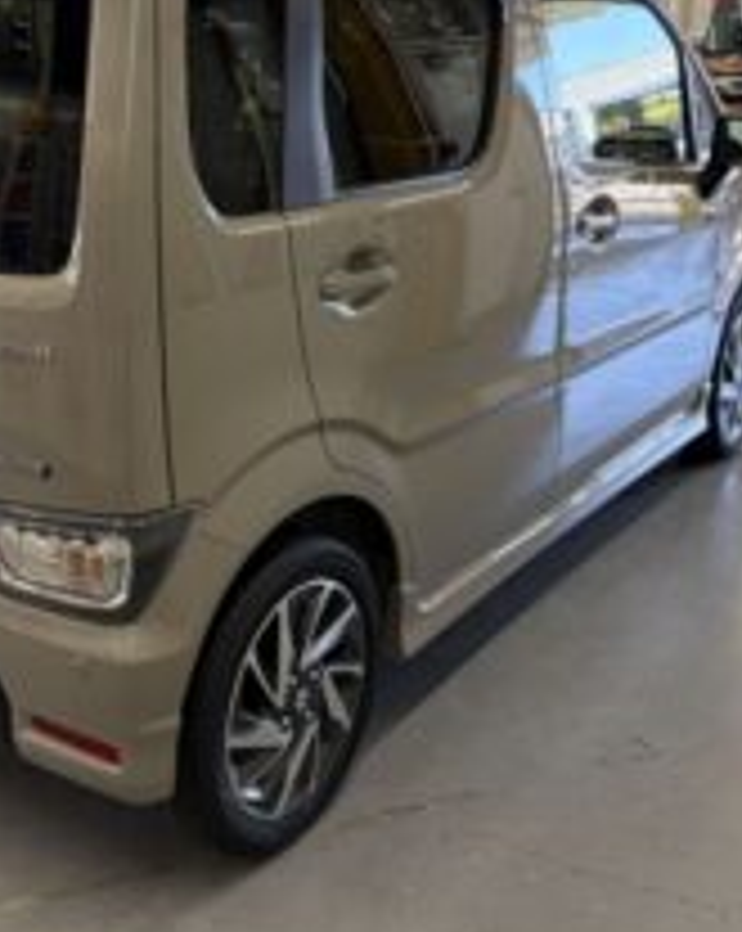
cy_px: 362
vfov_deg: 42.7
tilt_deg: -12.4
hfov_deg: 34.0
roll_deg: +1.8
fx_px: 1183
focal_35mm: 43
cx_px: 171
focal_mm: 5.96
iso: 100
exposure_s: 1/100
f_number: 1.6
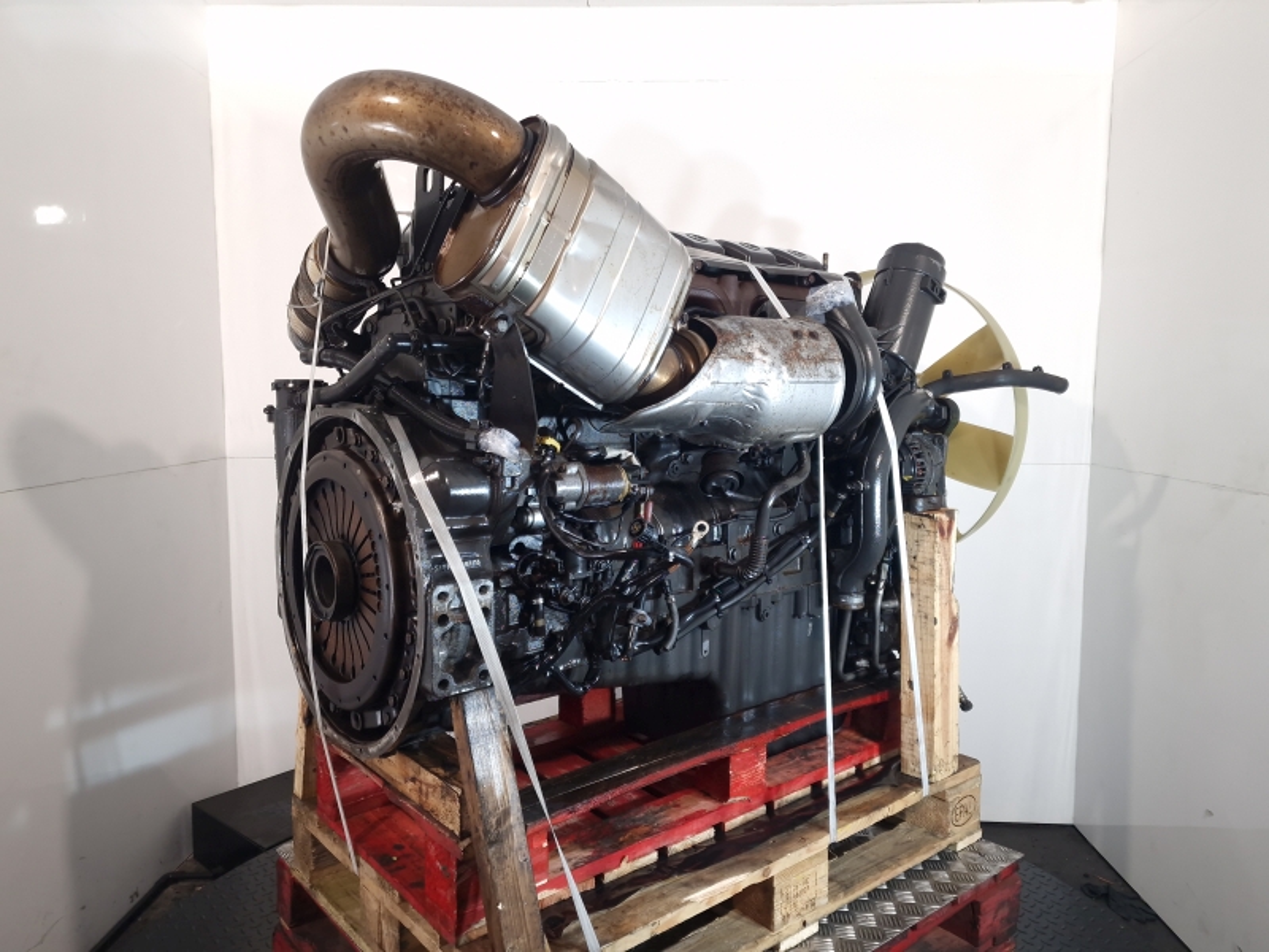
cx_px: 634
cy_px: 476
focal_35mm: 23
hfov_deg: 73.9
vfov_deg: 58.9
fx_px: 843
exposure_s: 1/50
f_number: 1.8
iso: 80
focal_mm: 6.4
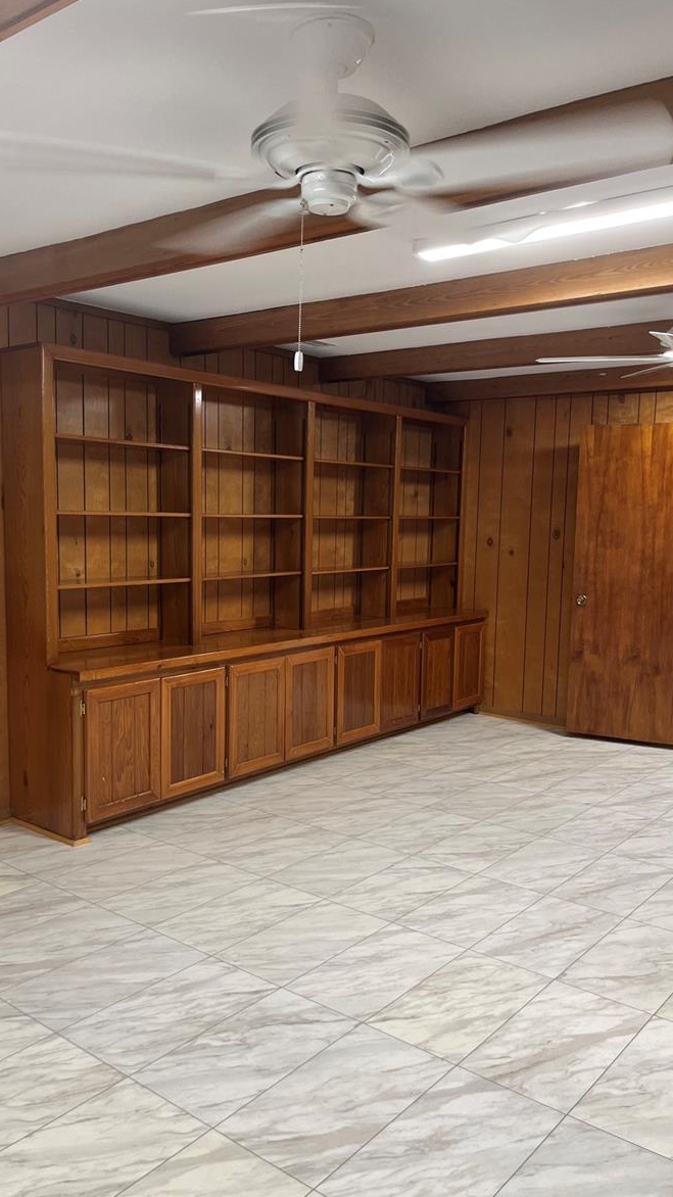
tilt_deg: -5.9
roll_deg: -0.9
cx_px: 299
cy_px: 609
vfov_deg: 66.1
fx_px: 920
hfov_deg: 40.1
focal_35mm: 29
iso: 80
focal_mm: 5.1
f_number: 1.6
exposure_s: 1/60
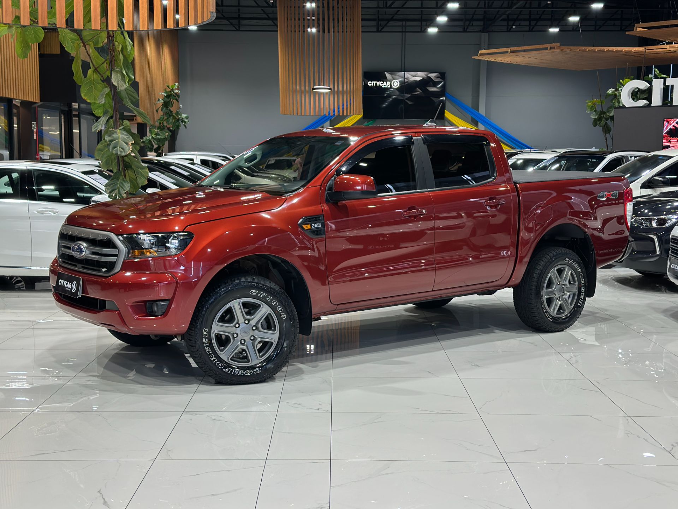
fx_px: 940
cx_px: 339
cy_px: 254
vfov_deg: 30.3
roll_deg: -0.6
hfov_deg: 39.7
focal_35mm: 48
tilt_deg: -6.7
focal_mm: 6.86
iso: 100
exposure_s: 1/60
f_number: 1.78
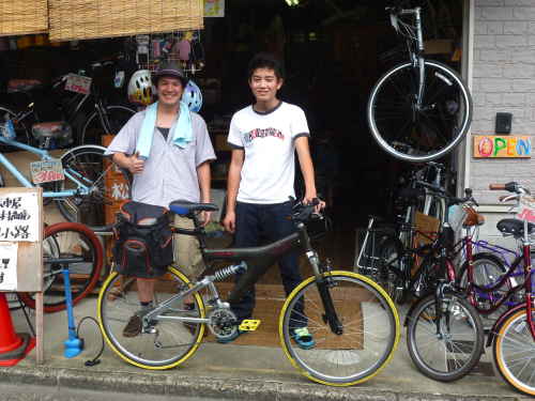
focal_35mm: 43
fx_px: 665
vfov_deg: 33.6
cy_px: 200
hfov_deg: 43.9
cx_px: 268
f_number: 4
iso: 80
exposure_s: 1/100
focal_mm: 7.7
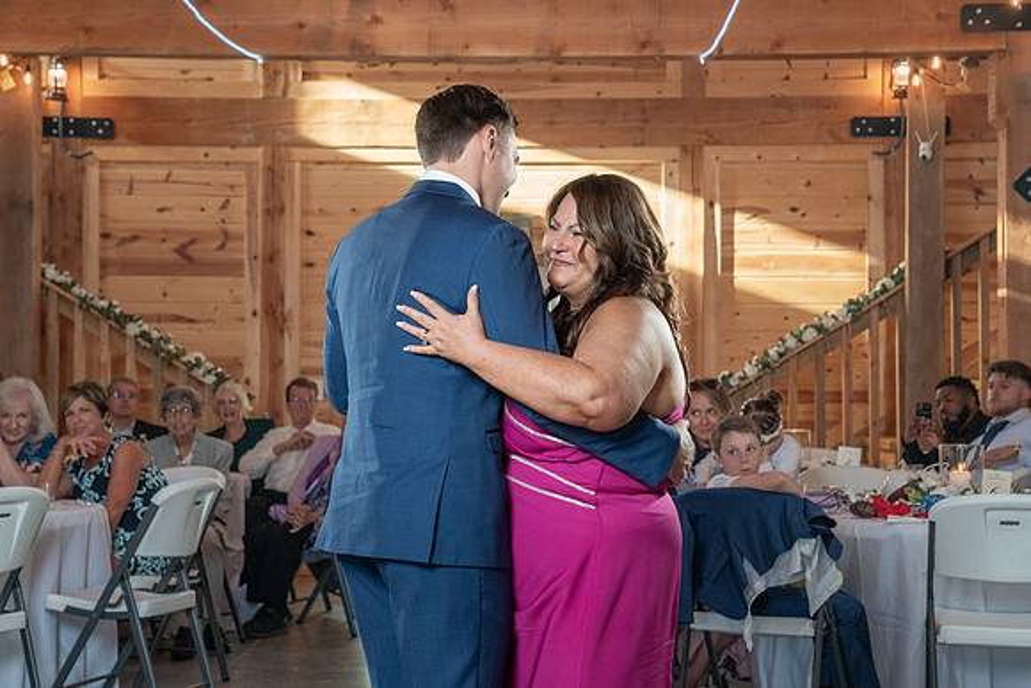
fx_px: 2152
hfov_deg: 26.9
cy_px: 321
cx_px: 540
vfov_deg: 18.2
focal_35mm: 75
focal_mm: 70
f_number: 5.6
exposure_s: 1/200
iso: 2000
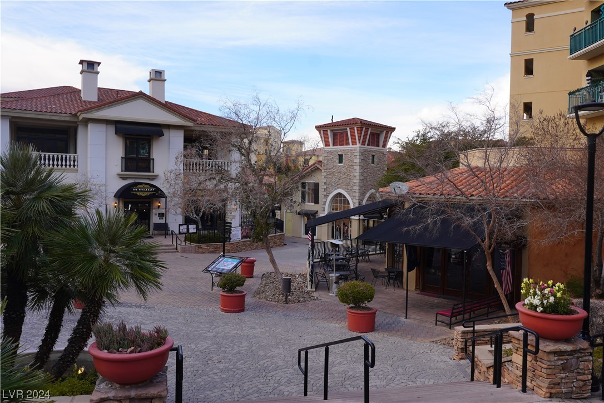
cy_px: 202
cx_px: 302
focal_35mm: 30
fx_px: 503
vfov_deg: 43.6
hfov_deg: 61.9
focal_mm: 20
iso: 100
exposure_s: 1/60
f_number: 8
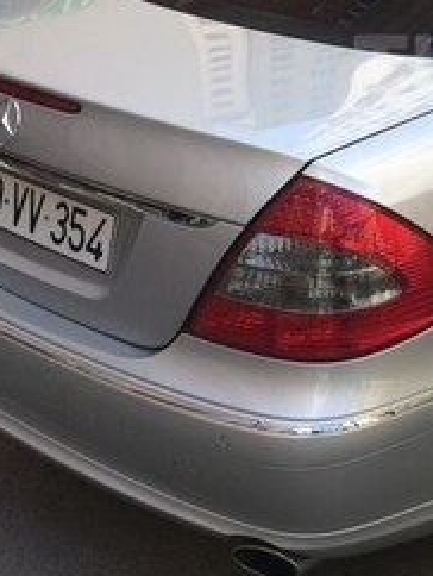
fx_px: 1315
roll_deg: -1.2
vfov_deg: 24.1
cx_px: 597
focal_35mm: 79
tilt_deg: -17.2
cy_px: 70
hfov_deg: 17.3
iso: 32
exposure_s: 1/419
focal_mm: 4.15
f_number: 2.2
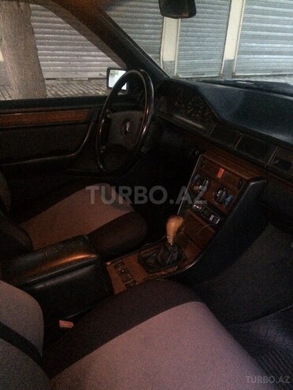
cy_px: 195
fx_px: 327
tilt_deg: -31.4
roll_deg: -1.4
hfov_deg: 48.2
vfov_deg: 61.7
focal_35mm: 29
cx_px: 146
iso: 800
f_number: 2.2
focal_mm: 4.15
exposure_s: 1/17
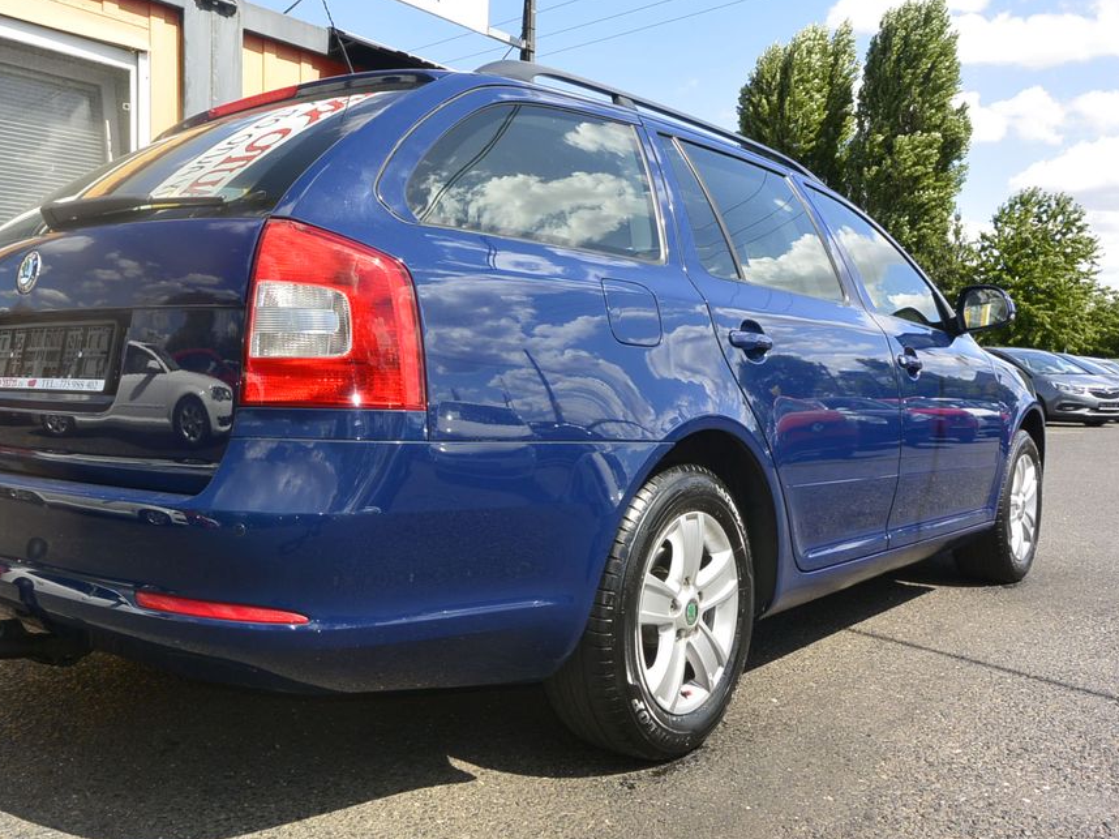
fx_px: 1002
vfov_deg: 45.4
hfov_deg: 58.0
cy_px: 439
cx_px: 459
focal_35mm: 31
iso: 160
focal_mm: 10
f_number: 7.1
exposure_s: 1/250
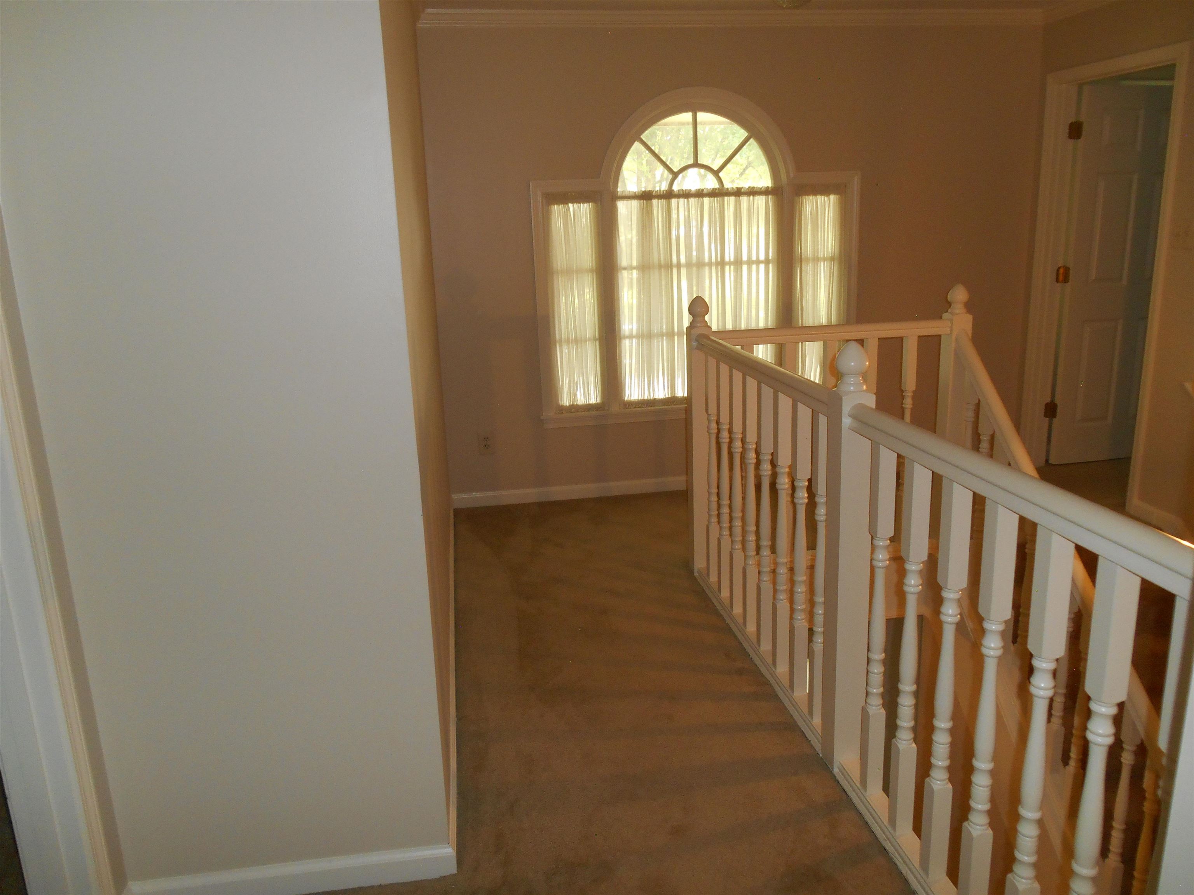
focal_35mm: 26
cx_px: 597
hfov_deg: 67.3
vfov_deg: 53.1
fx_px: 897
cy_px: 448
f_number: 3.4
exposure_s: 1/25
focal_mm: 4.7
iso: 200
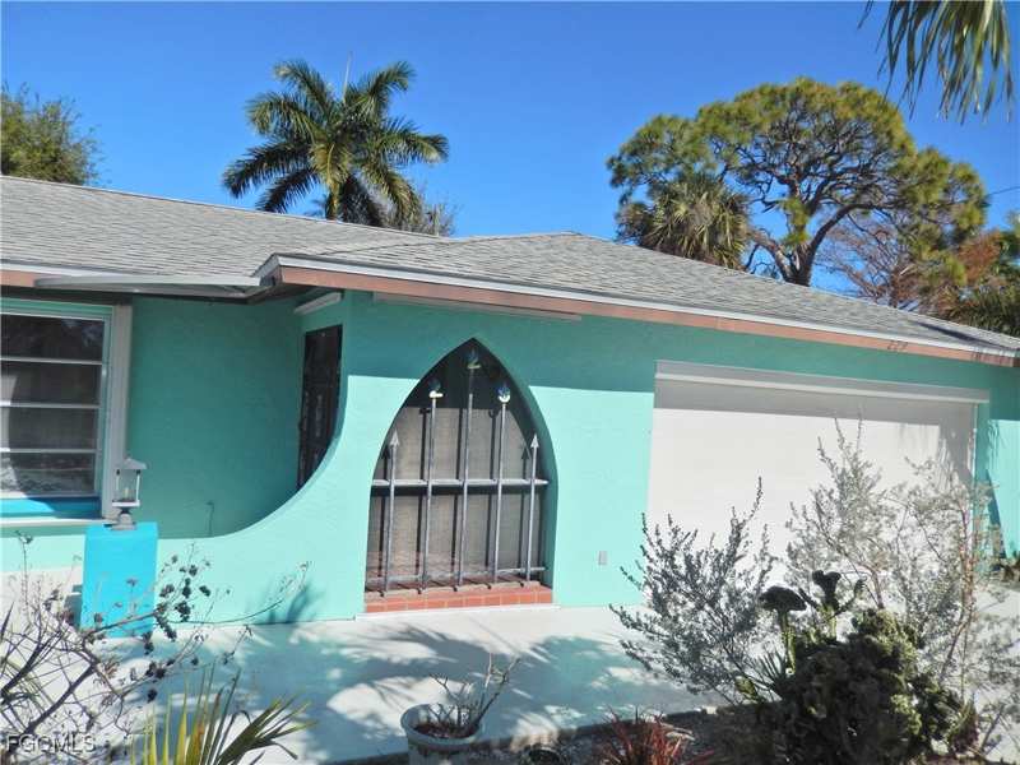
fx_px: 737
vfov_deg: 54.9
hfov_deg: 69.4
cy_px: 382
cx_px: 510
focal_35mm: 25
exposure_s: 1/640
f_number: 6.8
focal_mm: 4.5
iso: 125
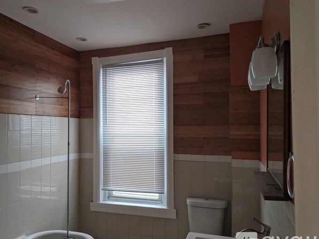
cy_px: 120
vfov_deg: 48.2
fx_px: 267
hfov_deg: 61.6
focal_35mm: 29
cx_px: 144
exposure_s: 1/60
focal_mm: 4.67
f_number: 2
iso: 425
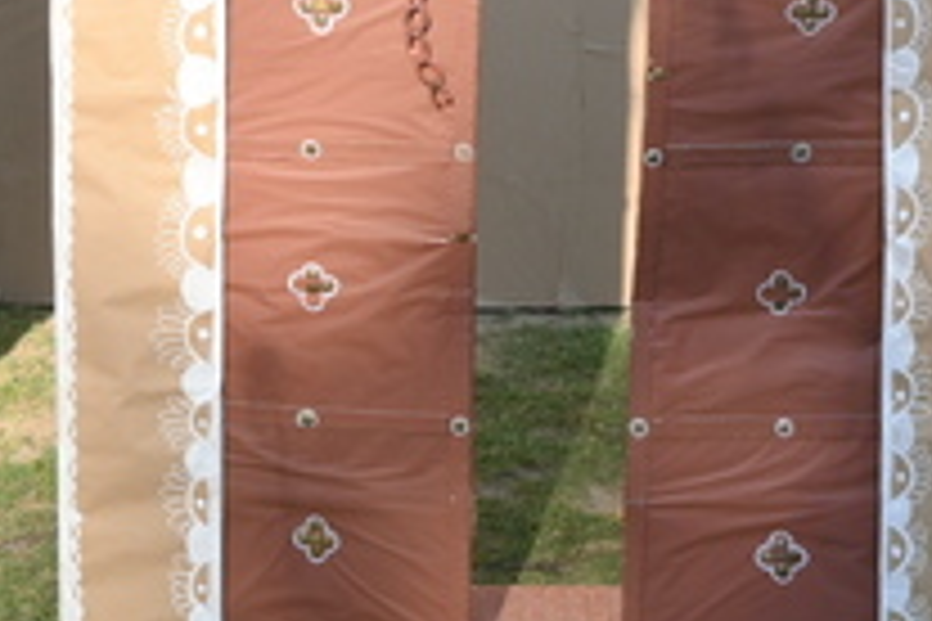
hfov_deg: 18.4
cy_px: -76
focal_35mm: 111
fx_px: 2873
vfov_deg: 12.1
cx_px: 603
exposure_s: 1/200
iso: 200
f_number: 9
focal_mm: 22
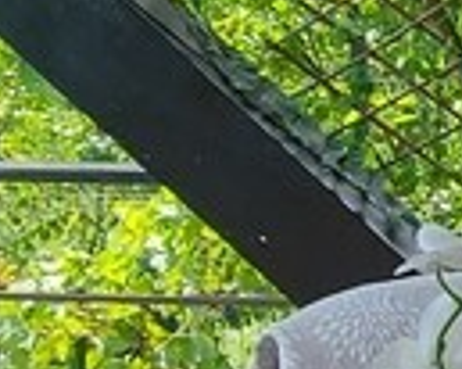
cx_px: 852
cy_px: 165
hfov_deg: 15.9
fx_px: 1380
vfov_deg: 15.2
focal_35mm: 101
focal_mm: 1.74
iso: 50
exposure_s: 1/217
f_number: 2.2
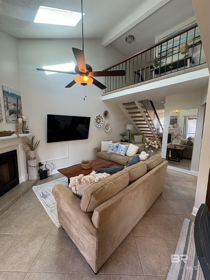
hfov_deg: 85.7
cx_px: 105
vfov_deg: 102.1
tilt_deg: -5.7
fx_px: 113
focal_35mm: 14
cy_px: 140
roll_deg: -0.5
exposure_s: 1/60
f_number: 2.2
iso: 160
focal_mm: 2.22
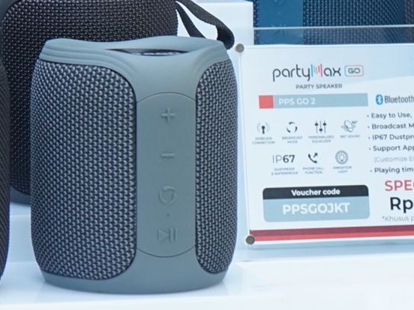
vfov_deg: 6.5
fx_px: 2727
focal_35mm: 228
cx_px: 142
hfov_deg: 8.7
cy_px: -26
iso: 320
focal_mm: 54
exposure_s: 1/60
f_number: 7.1
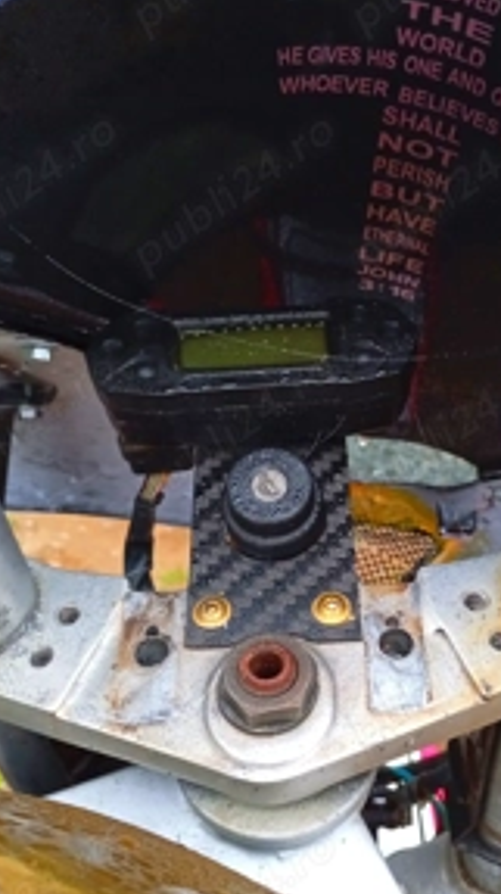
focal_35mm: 41
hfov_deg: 28.7
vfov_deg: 49.4
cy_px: 481
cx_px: 342
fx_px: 970
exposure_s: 1/50
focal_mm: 3.84
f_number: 1.8
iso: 124
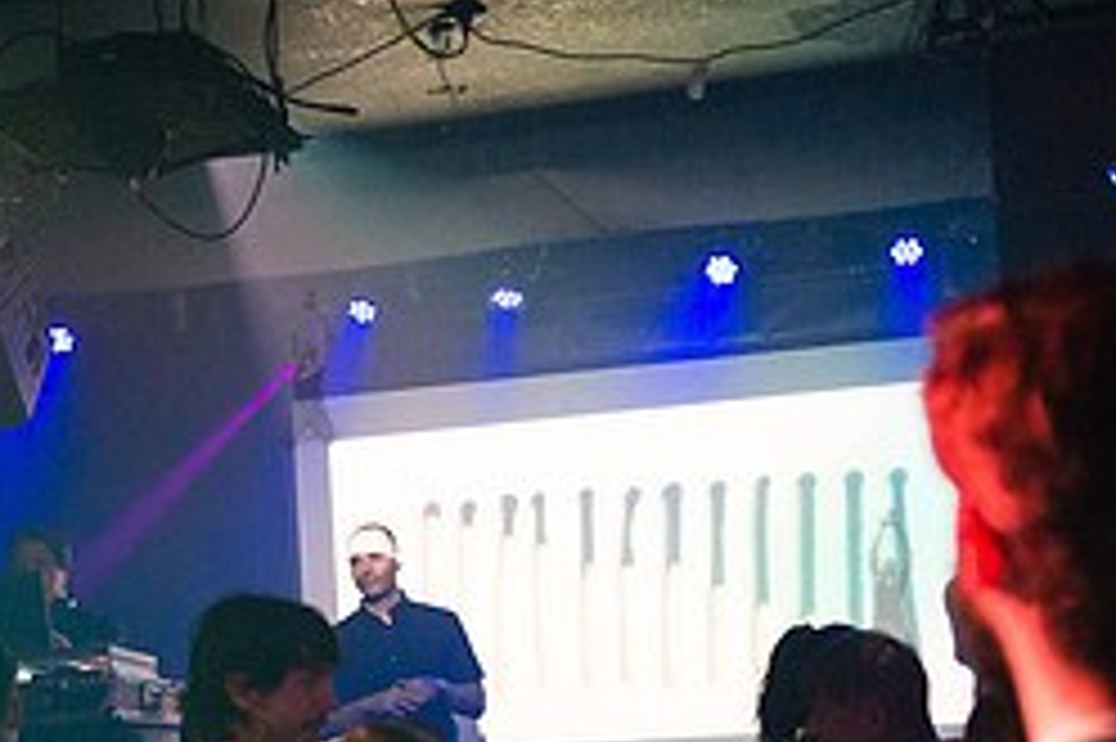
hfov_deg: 24.6
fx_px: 2540
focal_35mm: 82
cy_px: 803
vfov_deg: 16.2
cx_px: 306
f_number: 2.2
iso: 5000
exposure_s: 1/125
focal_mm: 35
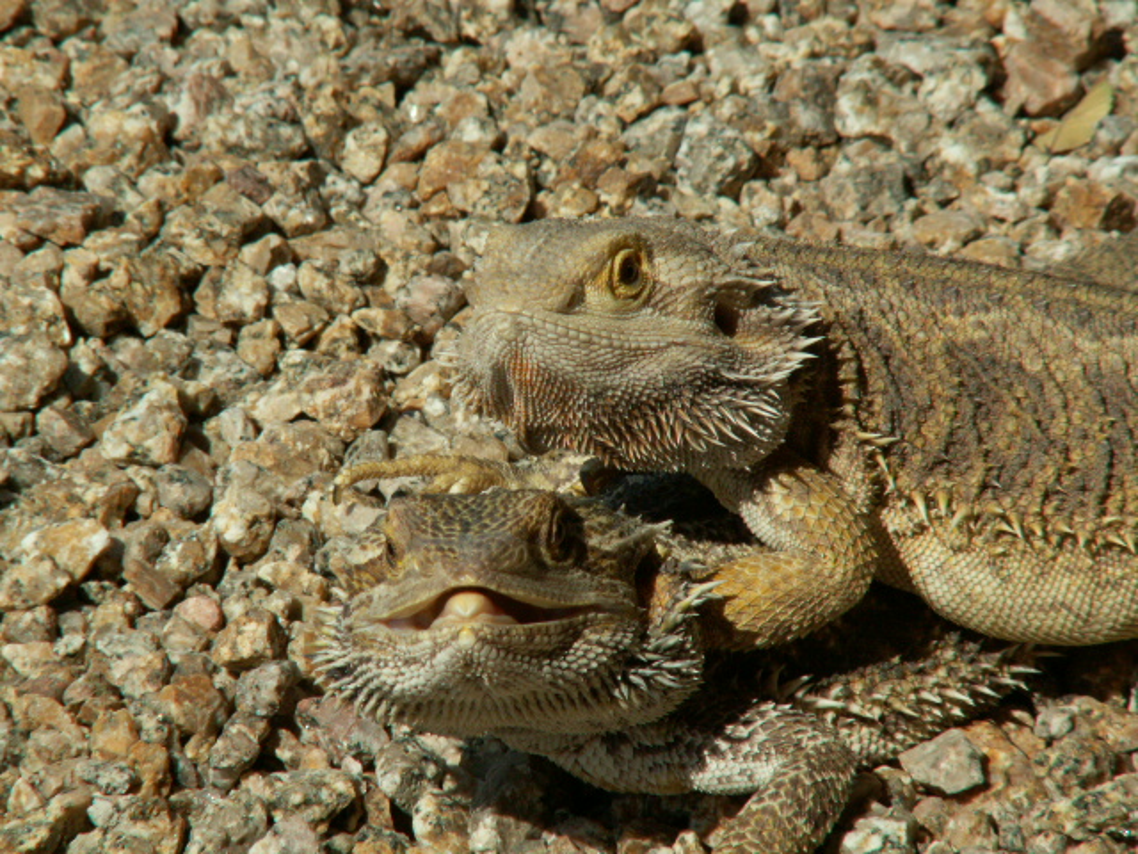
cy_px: 427
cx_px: 569
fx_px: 10421
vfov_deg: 4.7
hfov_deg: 6.3
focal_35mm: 317
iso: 50
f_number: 8
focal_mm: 52.58
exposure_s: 1/320
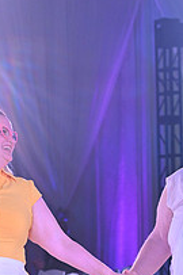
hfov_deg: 6.9
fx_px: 1527
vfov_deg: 10.1
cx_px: 113
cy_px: 351
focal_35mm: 200
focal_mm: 70
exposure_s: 1/400
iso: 1600
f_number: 4.5
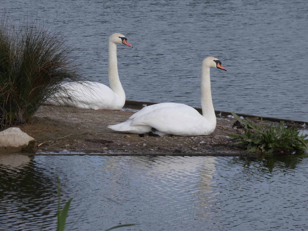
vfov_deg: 5.8
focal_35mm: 258
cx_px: 154
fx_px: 2296
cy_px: 116
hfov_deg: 7.7
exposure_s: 1/400
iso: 80
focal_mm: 46.2
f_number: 5.5
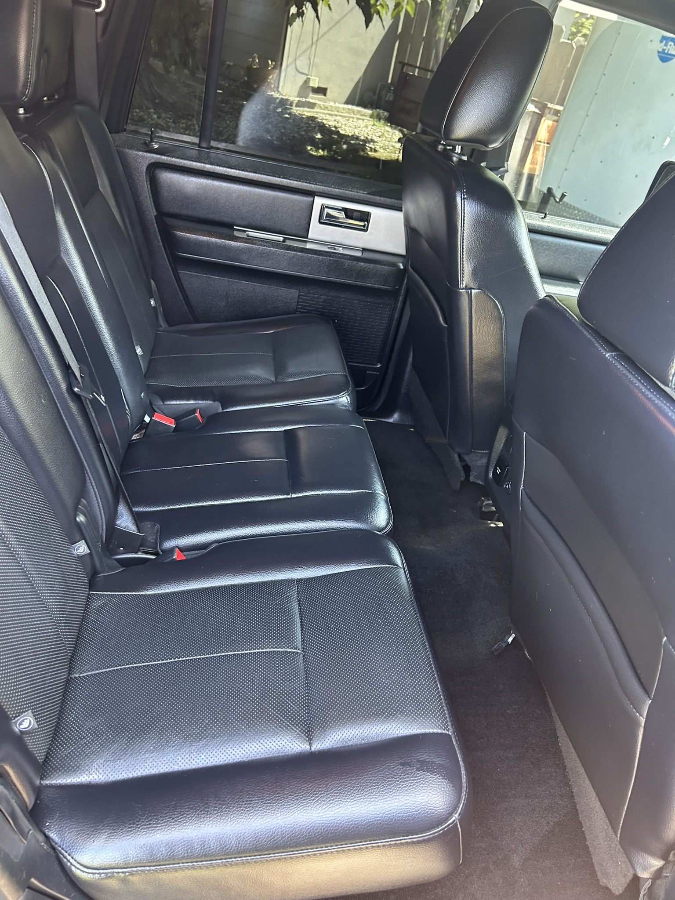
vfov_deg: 67.3
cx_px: 338
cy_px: 450
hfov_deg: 53.1
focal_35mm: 26
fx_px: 676
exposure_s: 1/60
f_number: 1.5
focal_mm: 5.7
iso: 250
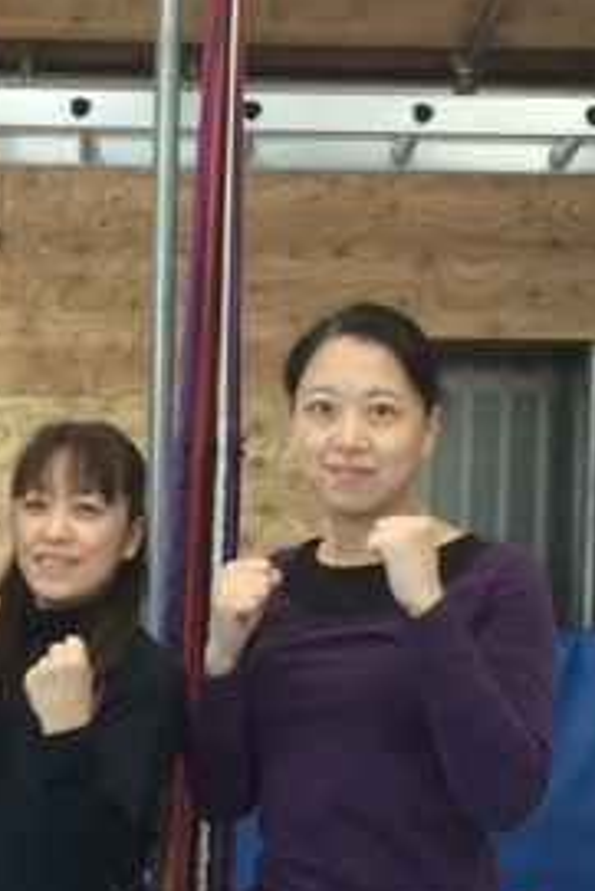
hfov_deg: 14.8
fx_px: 2278
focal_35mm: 92
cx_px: 118
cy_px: 542
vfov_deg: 22.1
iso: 100
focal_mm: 4.12
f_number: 2.2
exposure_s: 1/30
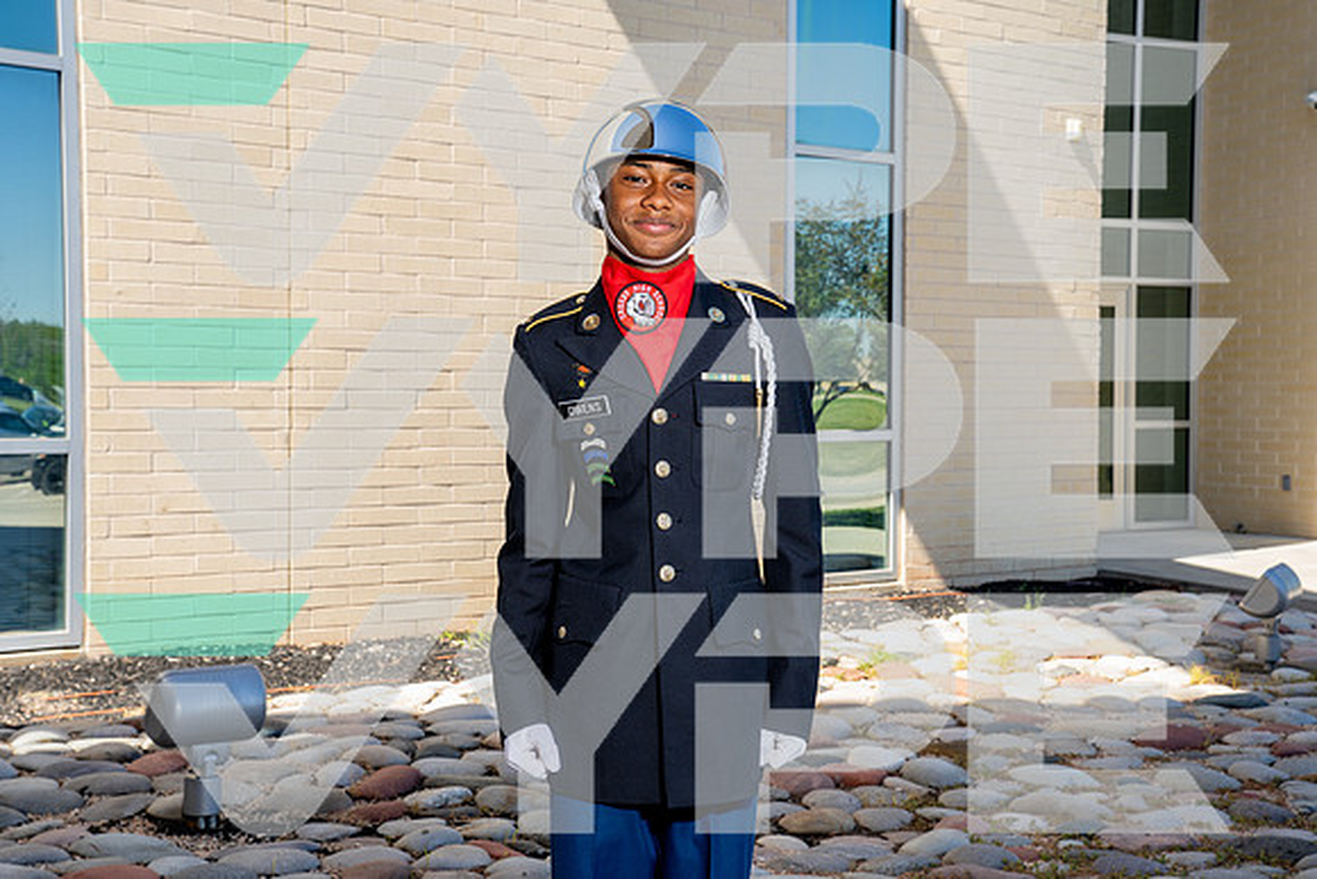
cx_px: 658
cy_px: 440
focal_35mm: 51
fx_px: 1866
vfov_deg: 26.5
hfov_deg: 38.9
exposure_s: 1/125
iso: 200
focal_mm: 51
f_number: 8
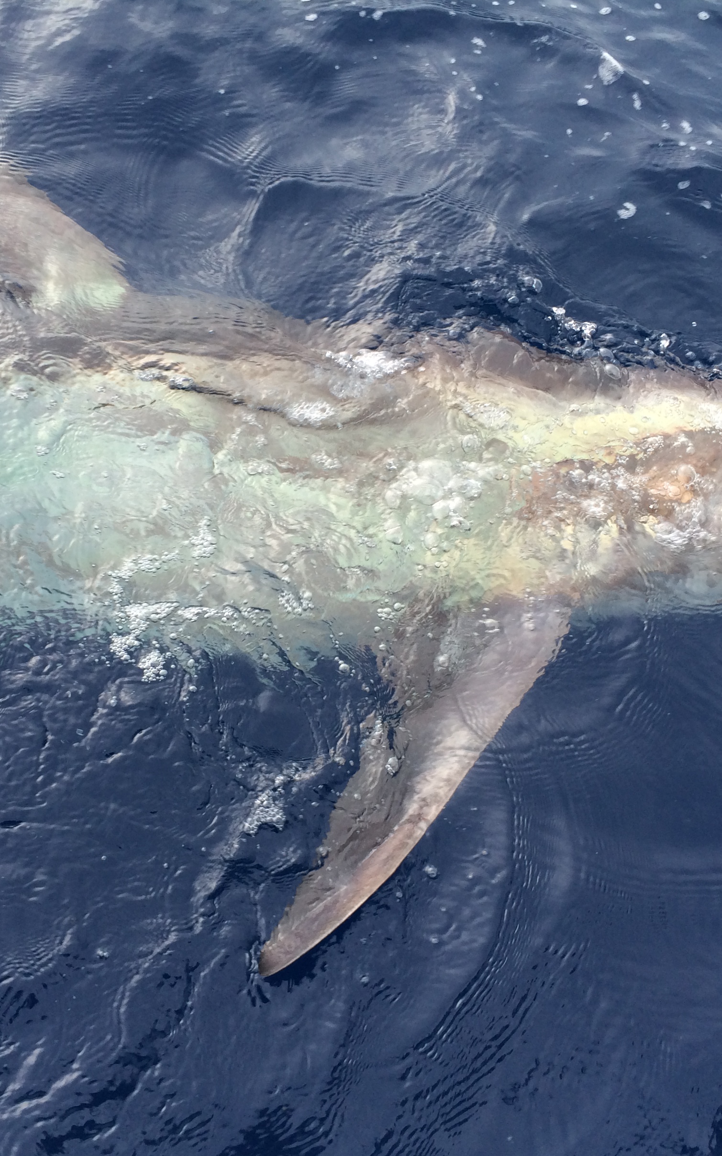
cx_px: 299
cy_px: 584
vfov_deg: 46.2
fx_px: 1354
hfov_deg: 29.8
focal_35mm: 43
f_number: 2.2
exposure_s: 1/199
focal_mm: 4.12
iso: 32
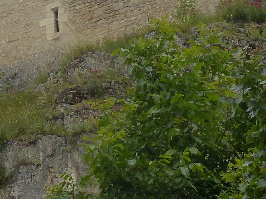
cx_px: -23
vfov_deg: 8.4
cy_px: -69
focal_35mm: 174
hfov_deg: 11.2
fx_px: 1337
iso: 160
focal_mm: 7.4
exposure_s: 1/500
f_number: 4
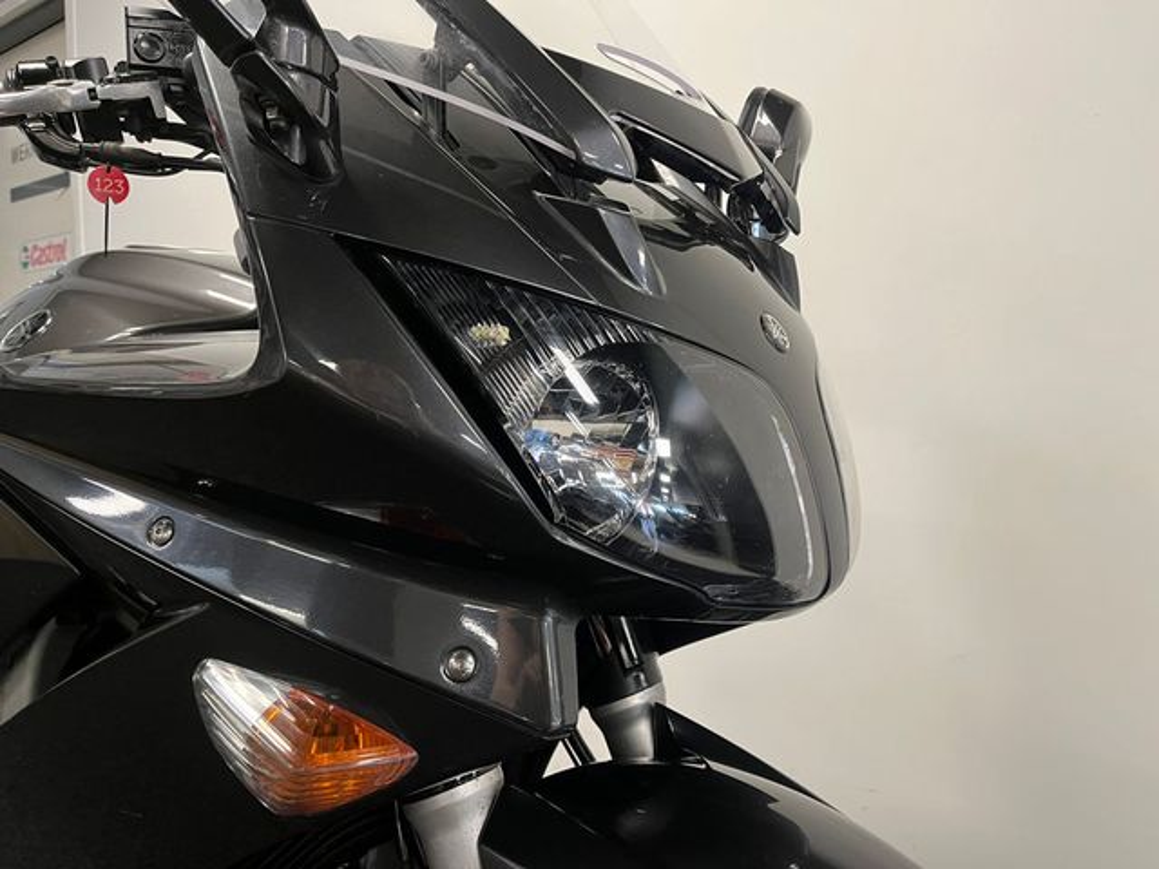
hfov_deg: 67.3
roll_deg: +0.3
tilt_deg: -4.7
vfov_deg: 53.1
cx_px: 580
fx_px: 871
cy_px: 434
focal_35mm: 26
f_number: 1.6
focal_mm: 5.1
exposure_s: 1/50
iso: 125
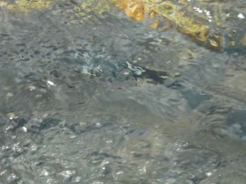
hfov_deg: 8.4
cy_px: -22
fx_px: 1662
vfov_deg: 6.3
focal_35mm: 234
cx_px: 37
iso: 160
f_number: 5.1
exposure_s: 1/125
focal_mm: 16.5
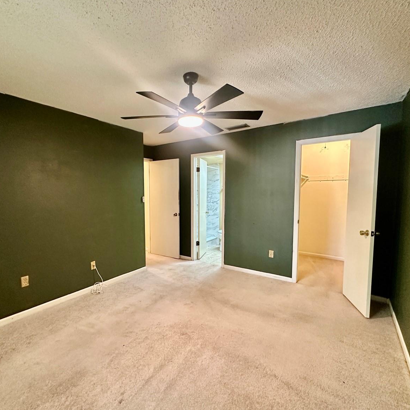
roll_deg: -0.4
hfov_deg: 83.5
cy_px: 208
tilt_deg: -4.3
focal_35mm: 17
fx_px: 228
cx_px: 178
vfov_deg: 84.0
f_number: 2.2
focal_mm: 2.22
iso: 500
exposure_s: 1/60
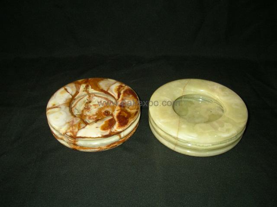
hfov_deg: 49.0
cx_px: 138
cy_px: 104
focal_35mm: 38
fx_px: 304
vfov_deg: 37.7
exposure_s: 1/31.6
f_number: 2.9
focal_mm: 6
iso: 100
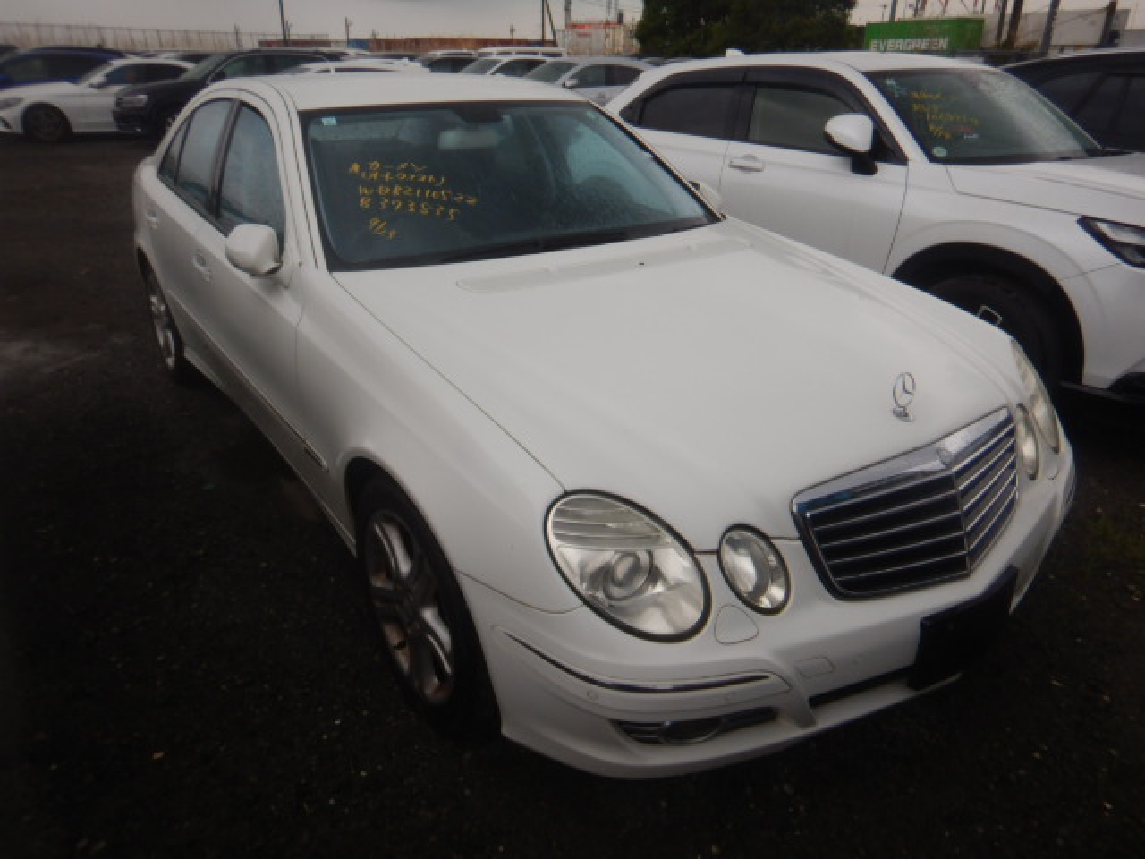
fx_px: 794
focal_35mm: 24
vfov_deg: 56.8
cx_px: 572
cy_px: 430
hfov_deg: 71.6
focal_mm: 4.3
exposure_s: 1/160
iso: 125
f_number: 2.8
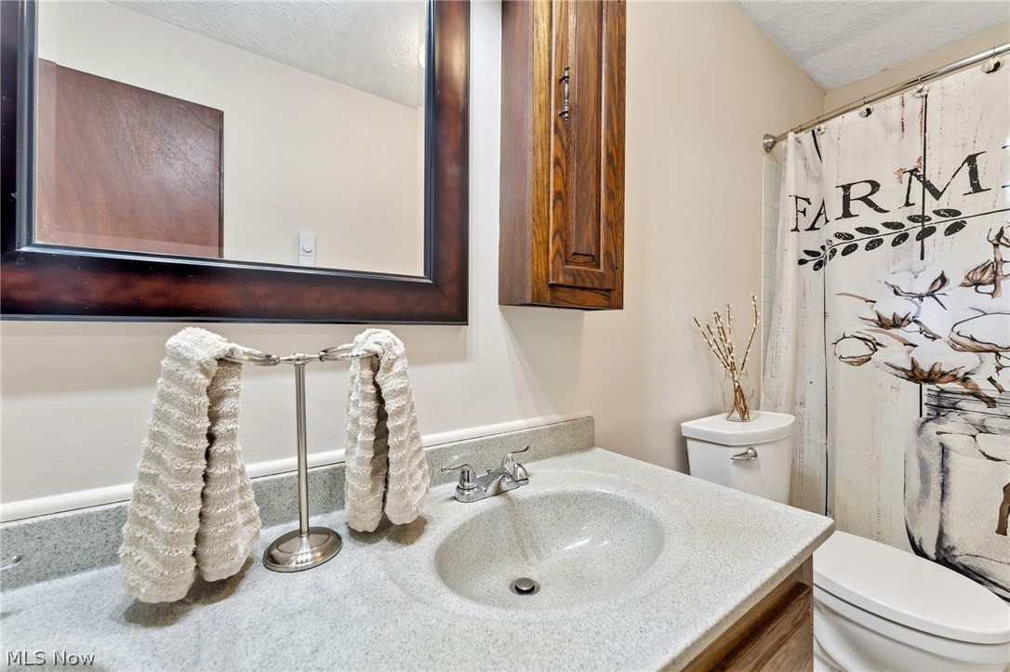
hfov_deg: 104.3
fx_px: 393
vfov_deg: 81.2
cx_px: 505
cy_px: 336
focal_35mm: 14
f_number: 5.6
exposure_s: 1/10
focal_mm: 14
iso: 200
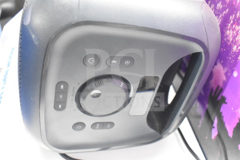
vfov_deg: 34.2
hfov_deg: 49.5
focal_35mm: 39
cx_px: 120
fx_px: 260
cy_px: 80
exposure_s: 1/40
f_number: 4
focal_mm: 26
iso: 9000
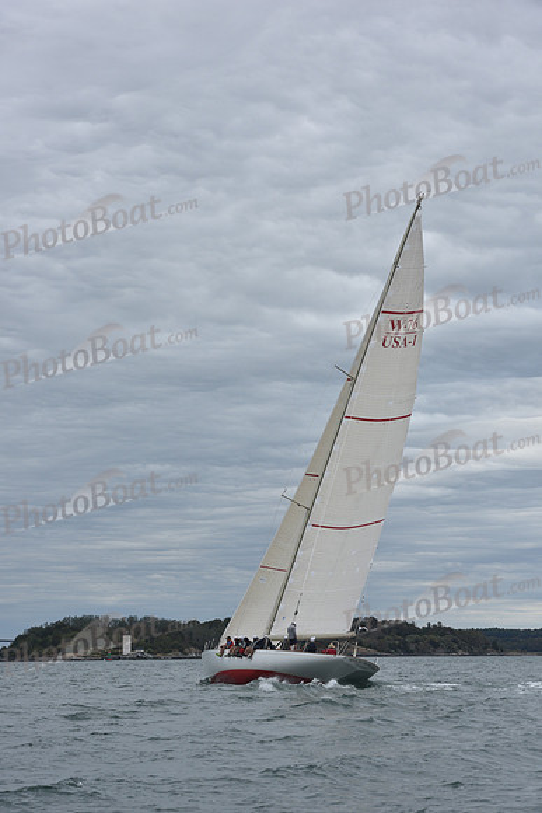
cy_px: 406
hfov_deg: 14.4
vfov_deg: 21.5
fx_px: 2144
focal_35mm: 95
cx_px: 271
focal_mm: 95
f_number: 9
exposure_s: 1/1000
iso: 400
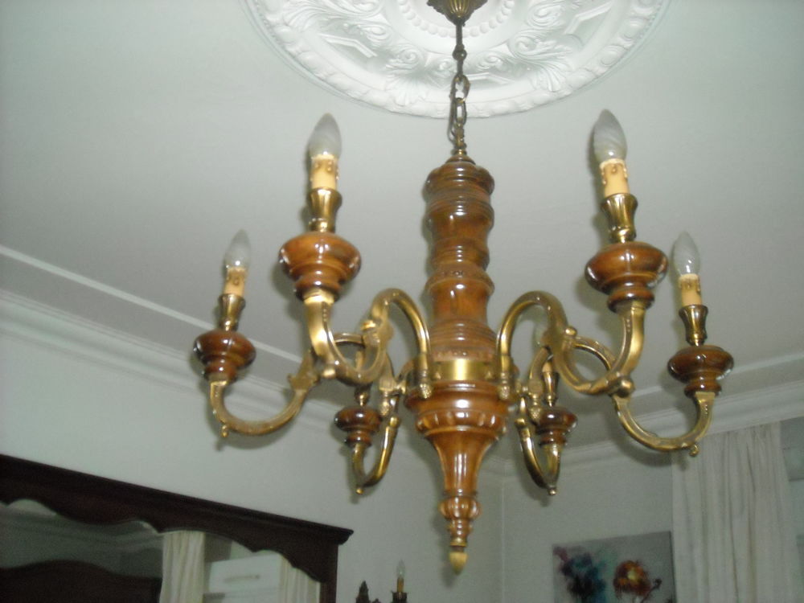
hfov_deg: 52.6
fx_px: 813
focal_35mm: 35
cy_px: 302
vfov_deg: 40.7
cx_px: 402
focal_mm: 5.7
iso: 800
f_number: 2.8
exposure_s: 1/60
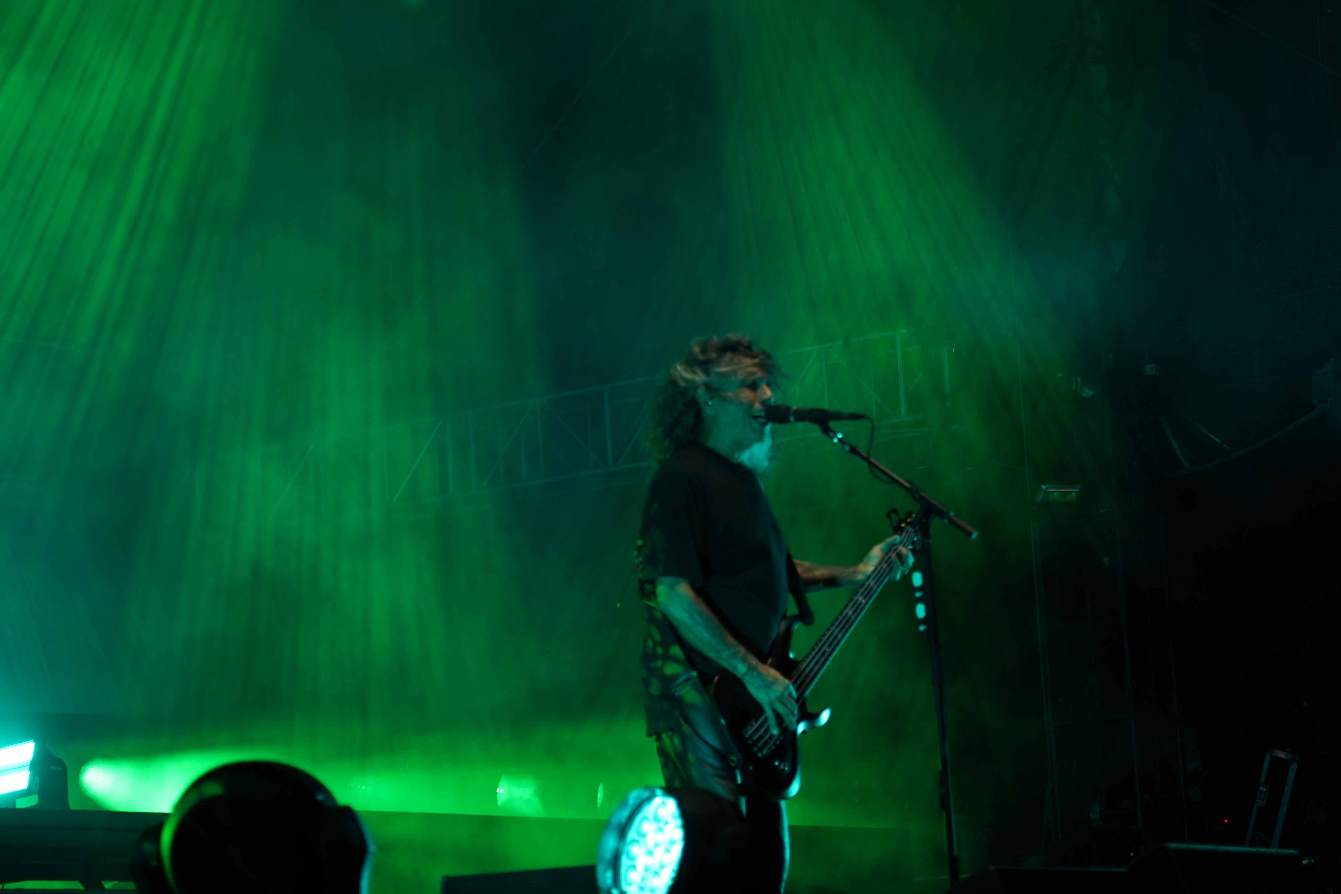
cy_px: 447
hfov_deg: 19.5
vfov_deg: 13.0
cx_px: 670
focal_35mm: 105
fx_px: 3911
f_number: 4
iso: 500
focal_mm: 105
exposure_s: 1/125
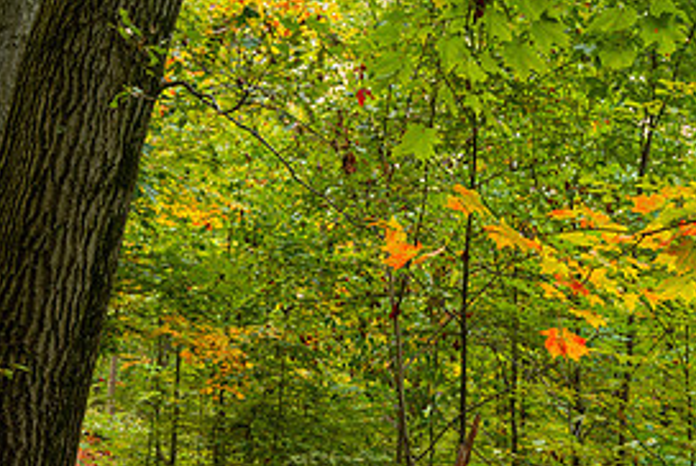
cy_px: 373
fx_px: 1277
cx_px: 471
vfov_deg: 20.4
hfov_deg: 30.2
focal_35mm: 66
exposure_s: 1.5
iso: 100
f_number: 13
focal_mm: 31
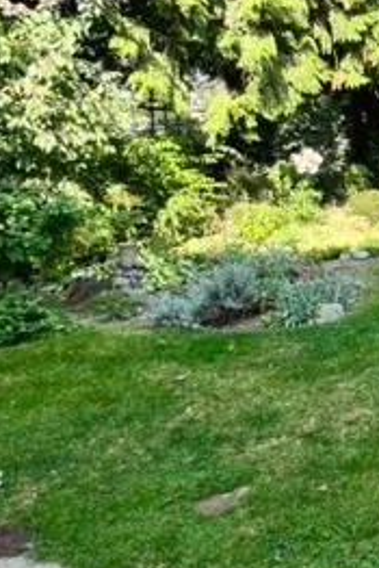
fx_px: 520
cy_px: 178
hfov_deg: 25.4
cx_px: 615
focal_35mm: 33
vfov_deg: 55.7
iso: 32
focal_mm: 1.57
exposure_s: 1/333
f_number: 1.8
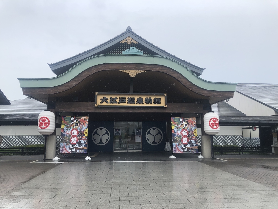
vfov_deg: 49.7
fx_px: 225
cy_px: 104
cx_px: 139
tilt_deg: +7.6
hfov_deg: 63.4
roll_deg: +0.3
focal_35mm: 28
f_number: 1.8
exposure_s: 1/827
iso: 20
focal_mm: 3.99
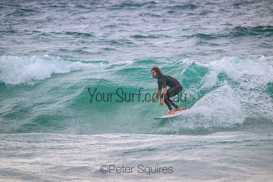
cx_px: 136
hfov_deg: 3.4
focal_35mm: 600
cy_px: 91
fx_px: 4551
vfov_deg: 2.3
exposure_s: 1/2000
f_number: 11
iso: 14400
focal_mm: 600
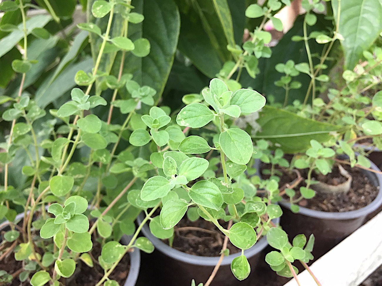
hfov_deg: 61.7
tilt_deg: -33.0
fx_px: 320
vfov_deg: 48.2
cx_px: 191
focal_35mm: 29
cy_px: 143
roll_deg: -4.2
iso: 50
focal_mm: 4.15
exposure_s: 1/33
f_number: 2.2
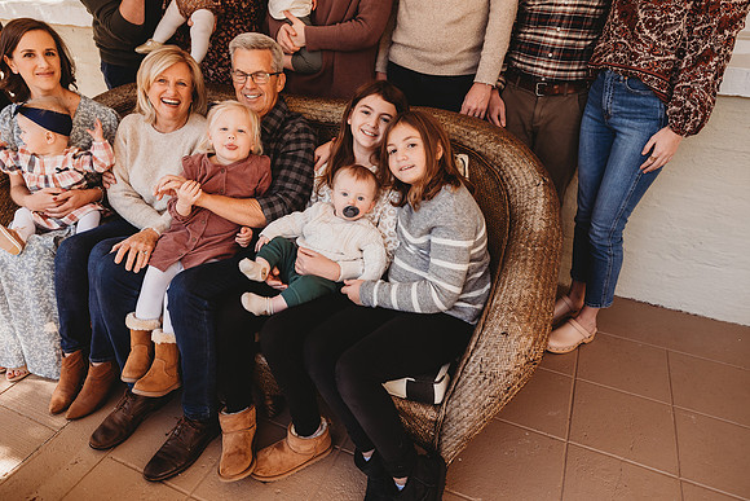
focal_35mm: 24
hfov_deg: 73.7
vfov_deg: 53.2
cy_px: 250
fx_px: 500
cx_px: 375
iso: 250
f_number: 4.5
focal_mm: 24
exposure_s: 1/200
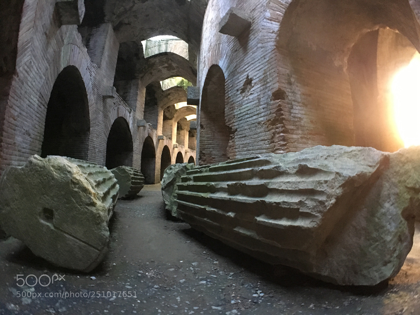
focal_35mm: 29
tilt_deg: +5.7
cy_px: 158
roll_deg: +1.1
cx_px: 210
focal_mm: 4.15
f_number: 2.2
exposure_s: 1/17
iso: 320
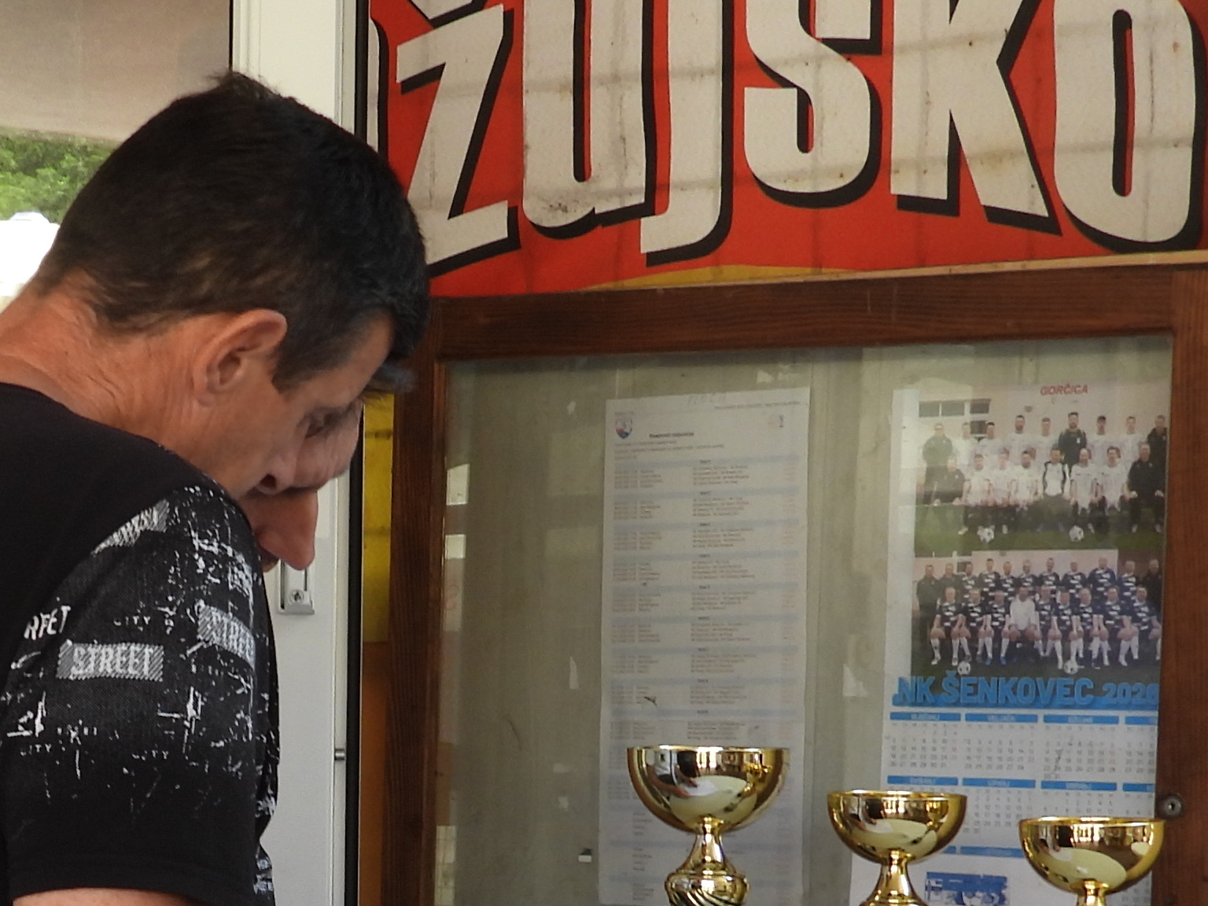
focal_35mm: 114
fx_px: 3978
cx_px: 170
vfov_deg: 12.8
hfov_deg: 17.1
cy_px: 910
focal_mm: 6.8
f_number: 3.2
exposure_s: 1/80
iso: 100
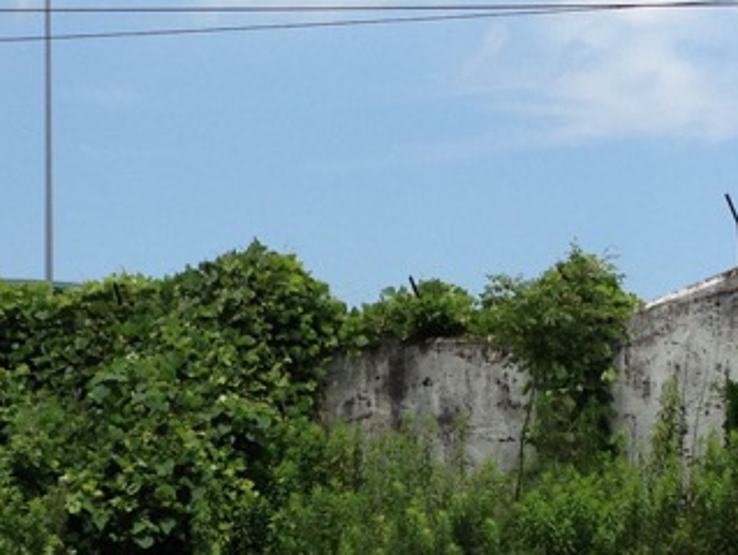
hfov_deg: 15.9
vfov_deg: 11.9
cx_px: 382
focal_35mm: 124
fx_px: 2647
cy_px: 525
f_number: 2.4
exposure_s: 1/1466
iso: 50
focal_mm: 4.13
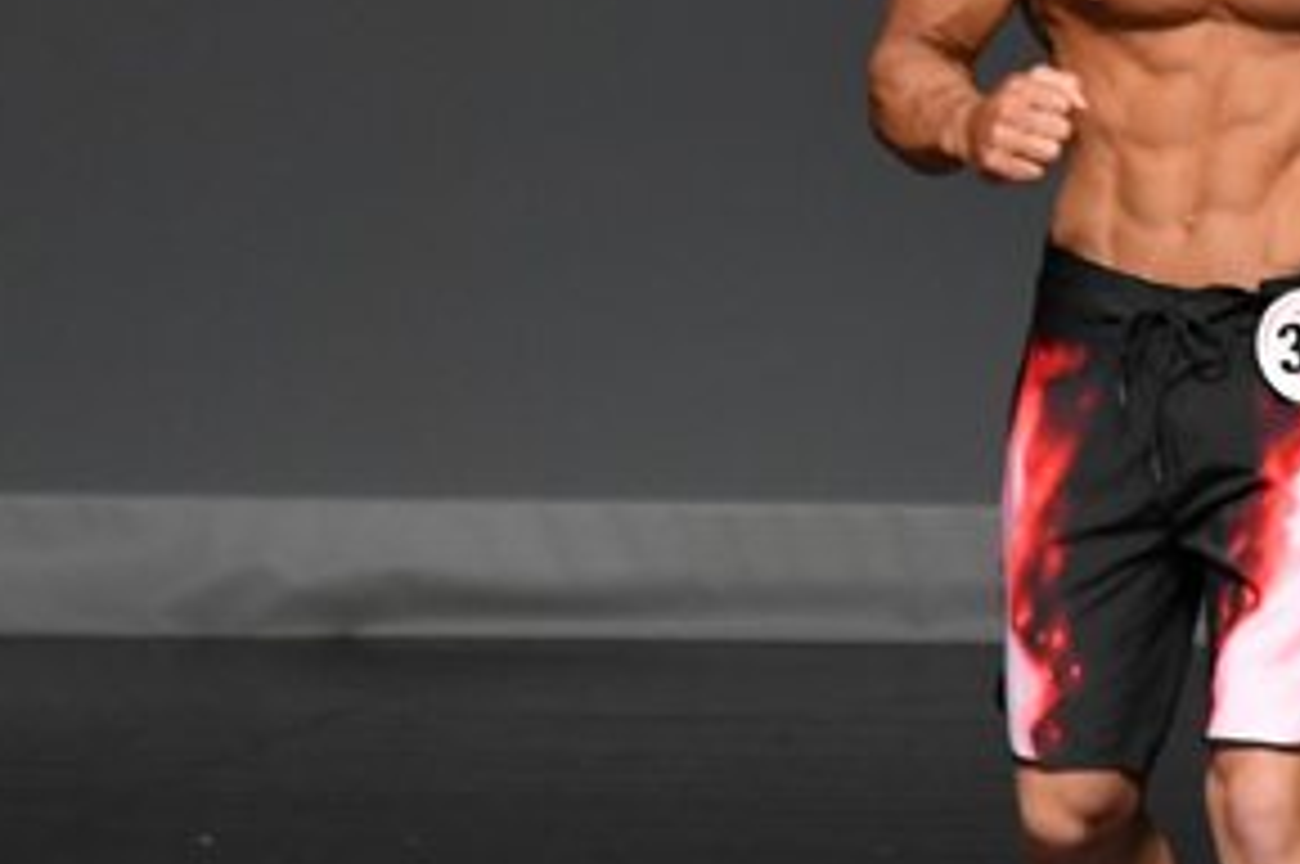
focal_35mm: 925
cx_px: 1280
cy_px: 441
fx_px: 33365
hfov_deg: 2.2
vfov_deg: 1.5
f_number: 5.6
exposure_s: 1/400
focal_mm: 230
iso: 2000
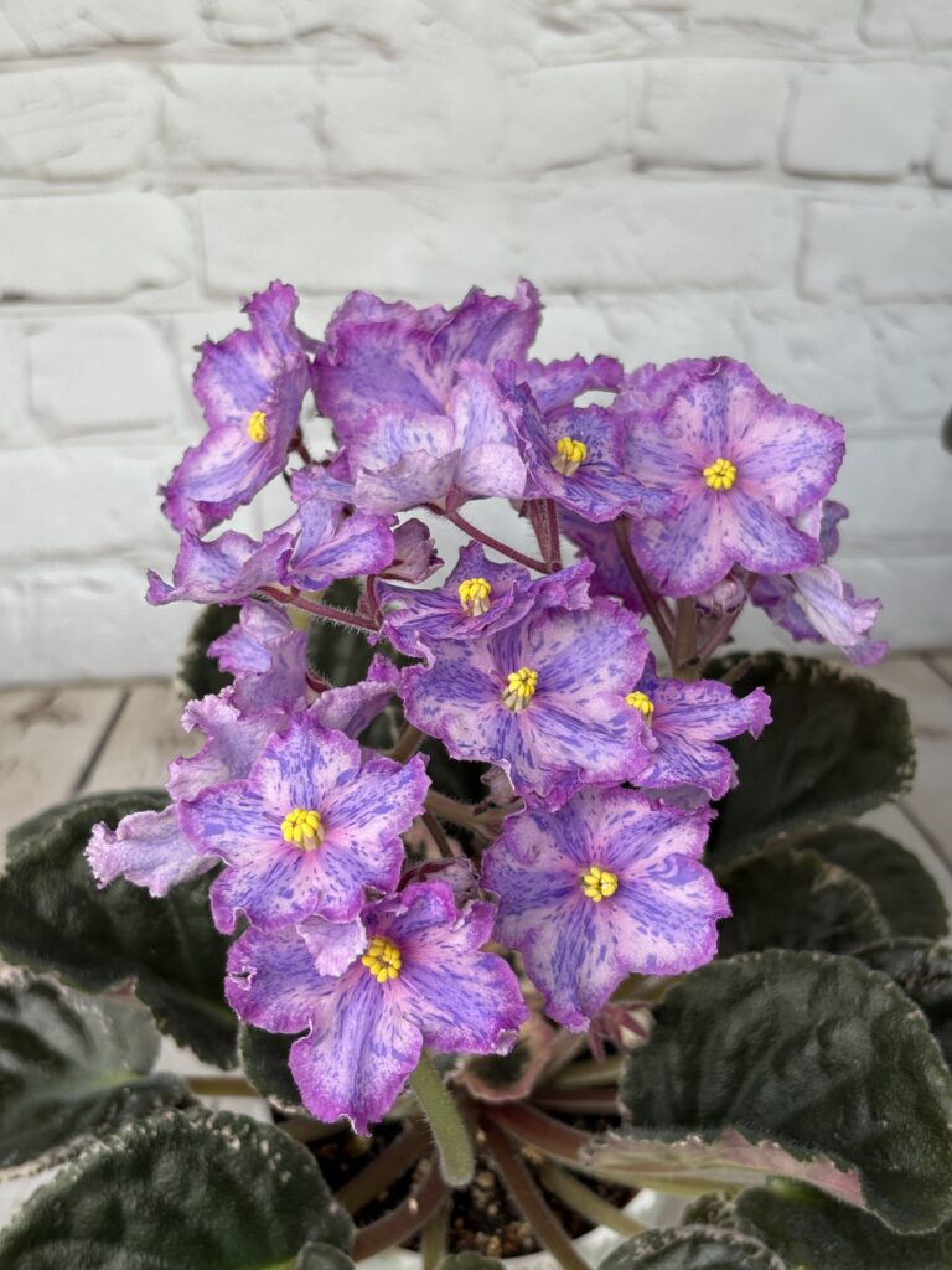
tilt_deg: -44.1
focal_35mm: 52
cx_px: 476
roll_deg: -1.1
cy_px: 635
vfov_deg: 36.8
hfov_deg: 28.0
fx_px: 1907
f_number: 1.6
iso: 32
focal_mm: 5.96
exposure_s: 1/122
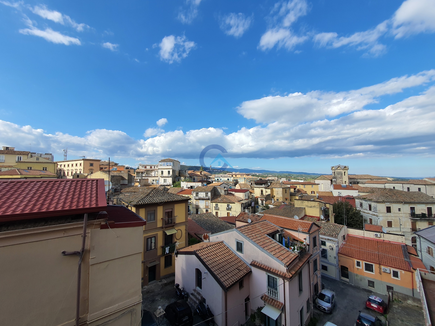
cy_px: 163
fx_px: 163
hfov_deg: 106.2
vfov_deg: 89.9
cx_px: 218
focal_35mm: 13
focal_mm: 1.8
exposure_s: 1/898
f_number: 2.2
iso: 50
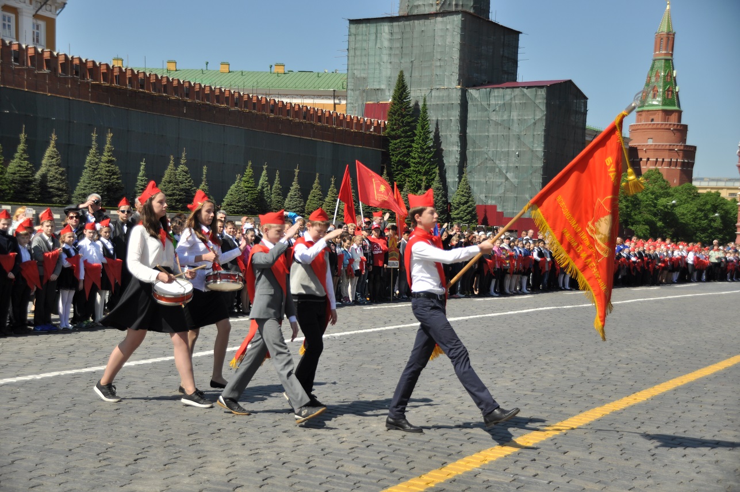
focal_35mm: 57
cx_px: 370
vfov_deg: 23.7
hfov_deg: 35.1
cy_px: 246
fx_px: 1170
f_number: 4.2
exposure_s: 1/1000
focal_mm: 38
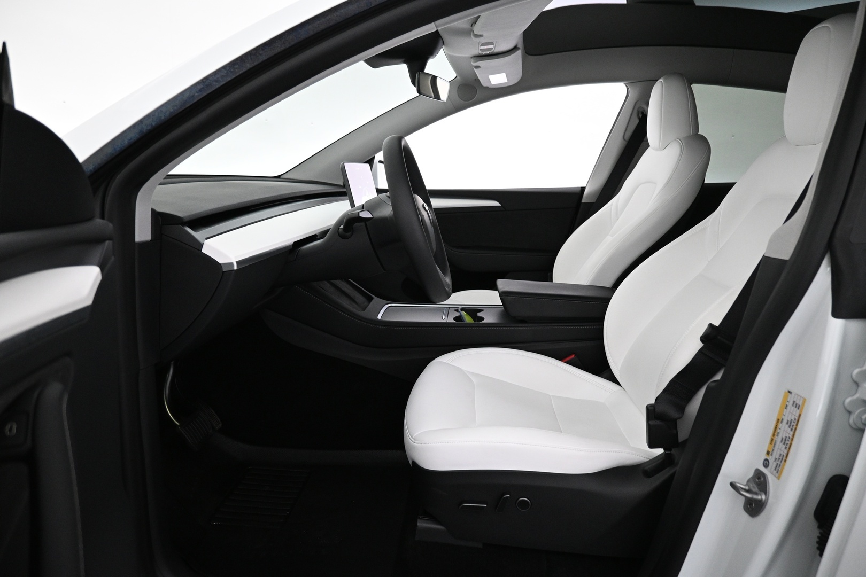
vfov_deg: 53.1
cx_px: 433
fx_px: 577
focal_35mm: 24
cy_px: 288
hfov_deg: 73.7
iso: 1600
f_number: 3.5
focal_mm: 16
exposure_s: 1/60
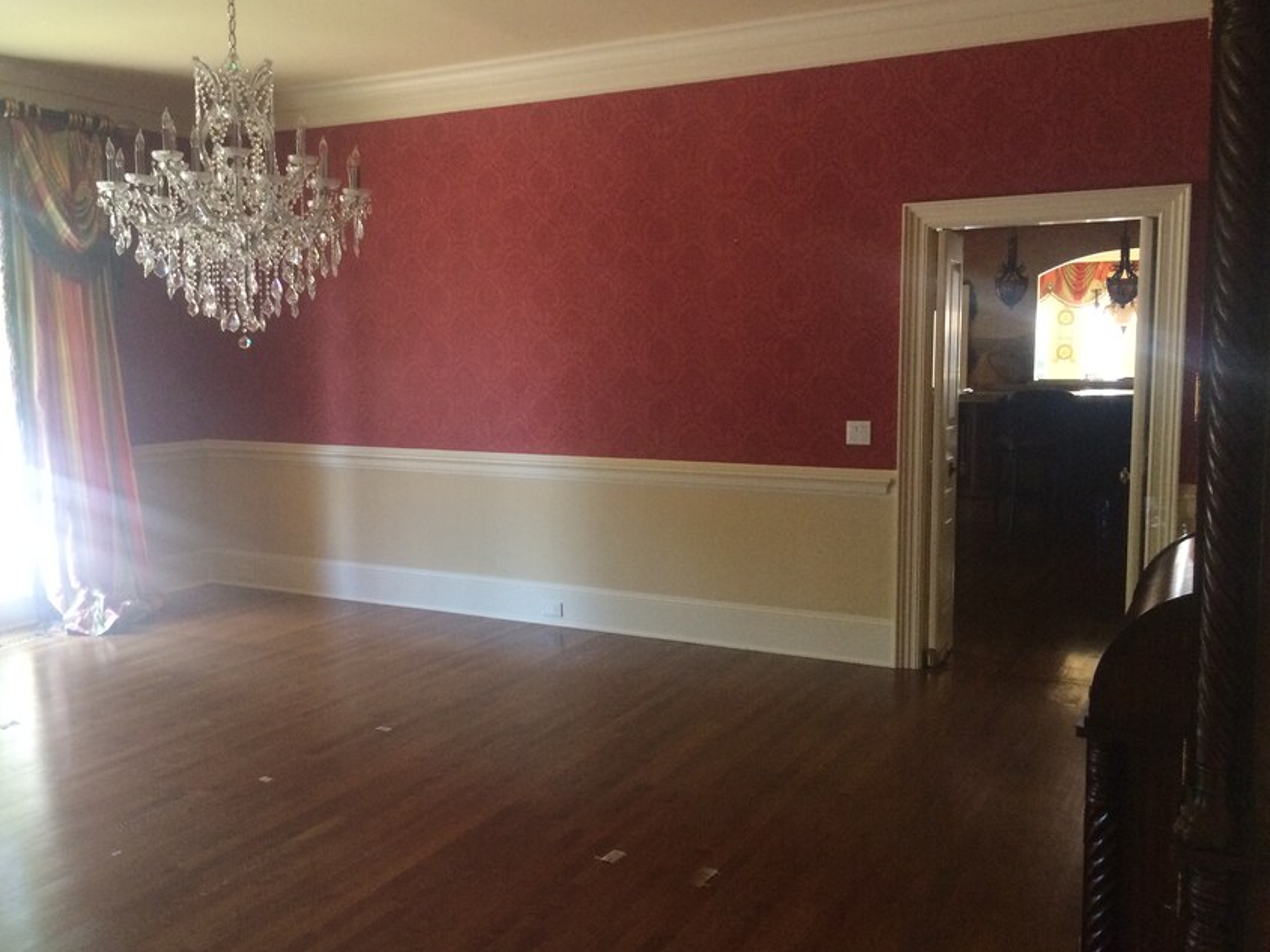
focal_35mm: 33
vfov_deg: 42.9
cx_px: 551
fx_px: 1211
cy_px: 472
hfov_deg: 55.2
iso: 200
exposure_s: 1/30
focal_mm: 4.15
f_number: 2.2
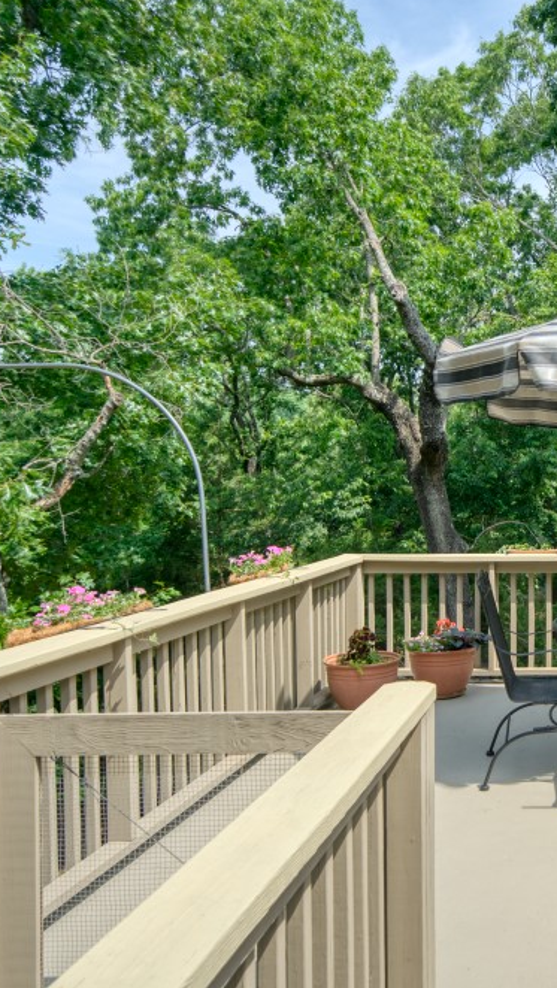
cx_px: 599
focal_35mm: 34
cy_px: 495
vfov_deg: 58.0
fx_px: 892
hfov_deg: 31.2
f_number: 4
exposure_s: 1/60
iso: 125
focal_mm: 21
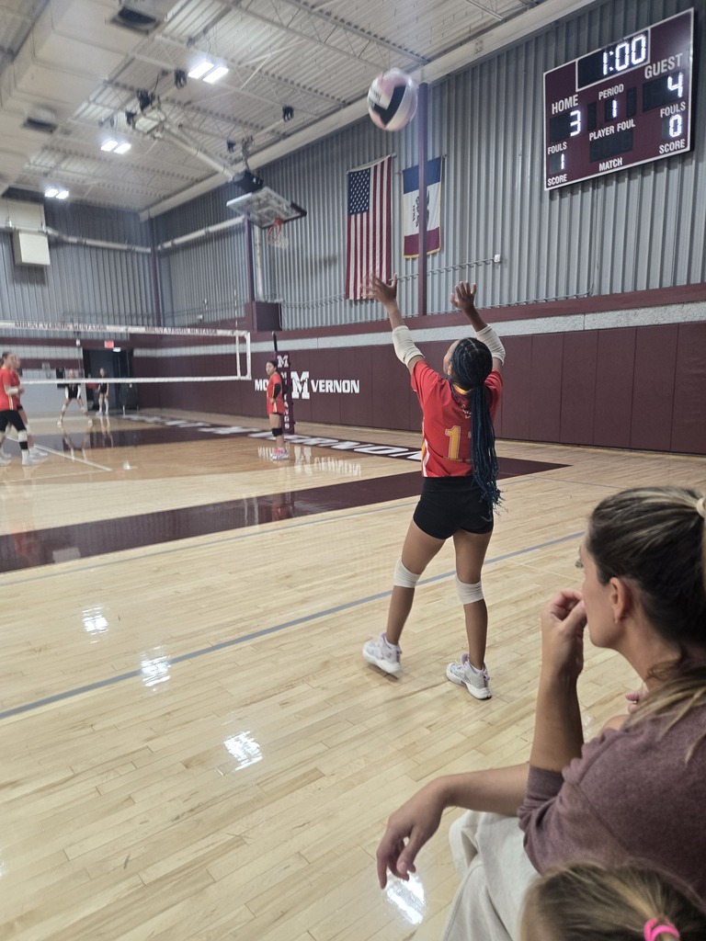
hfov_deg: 58.9
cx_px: 353
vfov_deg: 73.9
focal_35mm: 23
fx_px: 625
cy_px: 470
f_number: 1.8
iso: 160
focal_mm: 5.4
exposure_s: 1/120
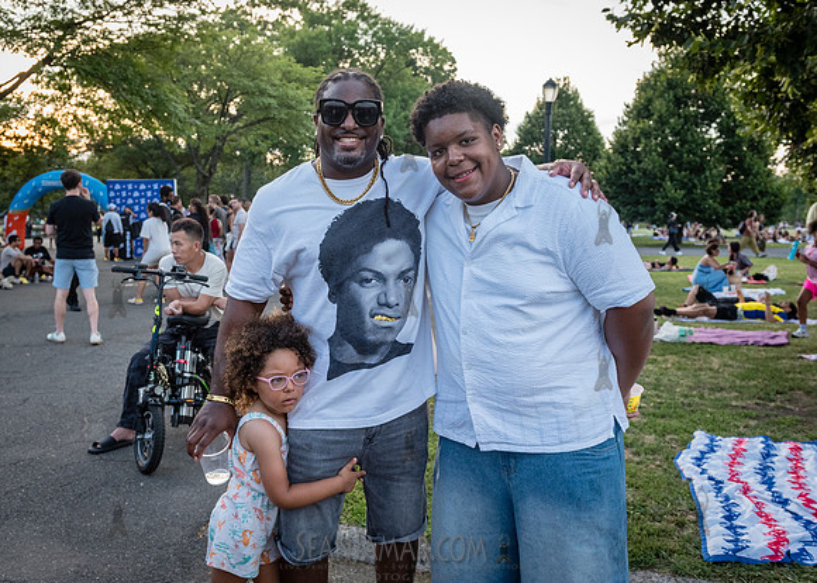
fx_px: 783
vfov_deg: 40.8
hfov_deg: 55.0
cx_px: 365
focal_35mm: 34
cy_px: 274
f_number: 4.5
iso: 2000
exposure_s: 1/400
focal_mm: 27
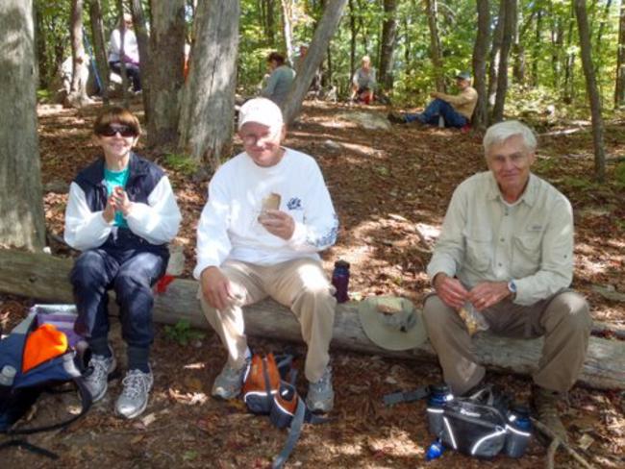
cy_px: 234
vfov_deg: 37.7
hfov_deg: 49.0
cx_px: 312
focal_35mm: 38
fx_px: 686
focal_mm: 6.83
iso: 160
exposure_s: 1/40
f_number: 4.6
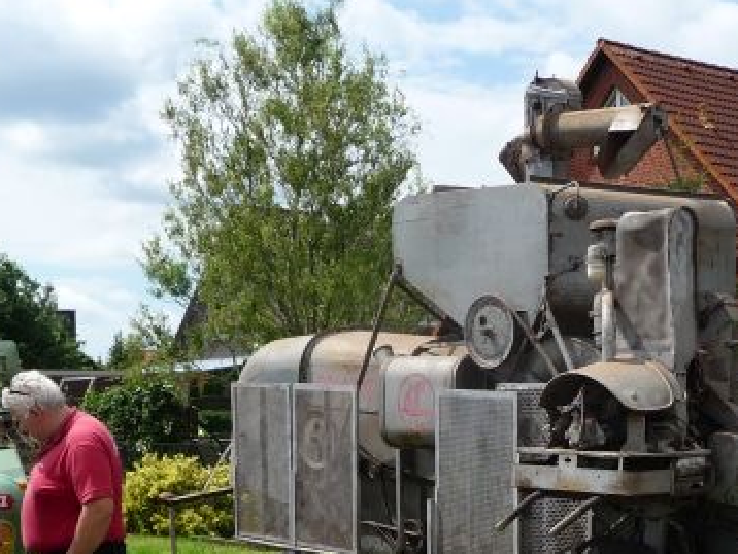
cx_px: 505
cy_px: 527
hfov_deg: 28.7
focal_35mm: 67
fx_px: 1429
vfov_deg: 21.3
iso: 100
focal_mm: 5
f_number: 3.4
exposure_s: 1/1000
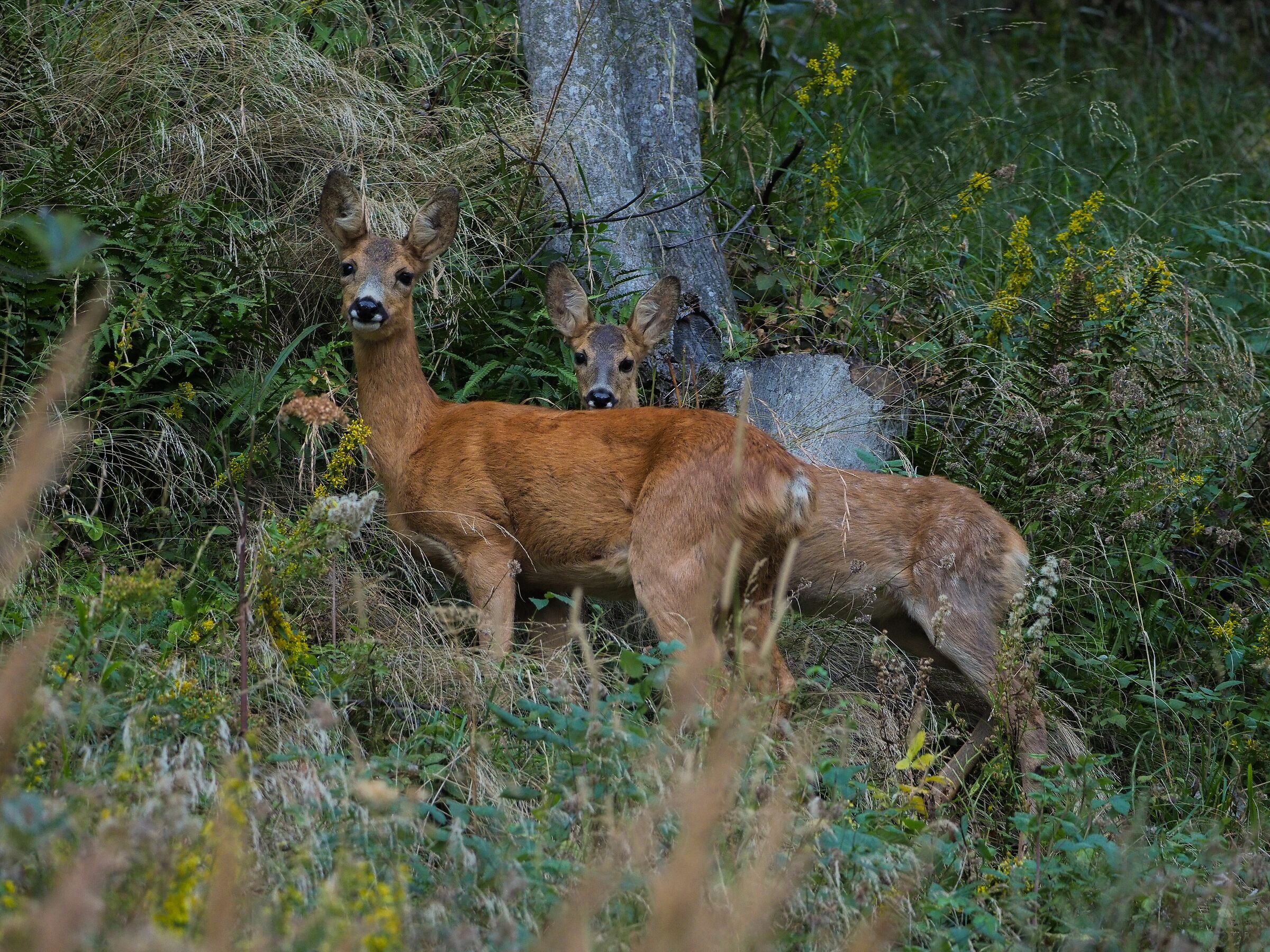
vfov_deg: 3.4
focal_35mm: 437
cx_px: 635
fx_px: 16033
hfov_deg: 4.5
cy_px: 476
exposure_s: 1/80
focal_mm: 218
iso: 1250
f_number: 6
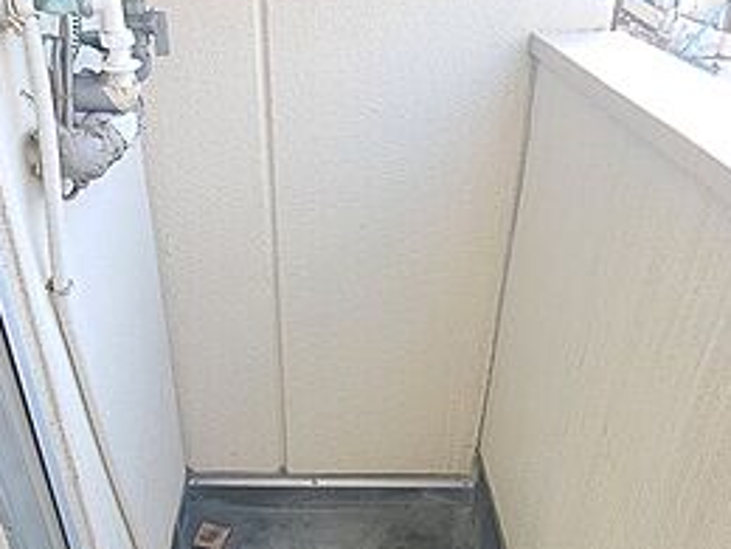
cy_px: 366
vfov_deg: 43.5
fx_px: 676
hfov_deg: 56.8
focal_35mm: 32
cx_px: 337
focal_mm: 1.74
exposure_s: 1/102
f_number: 2.2
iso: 50
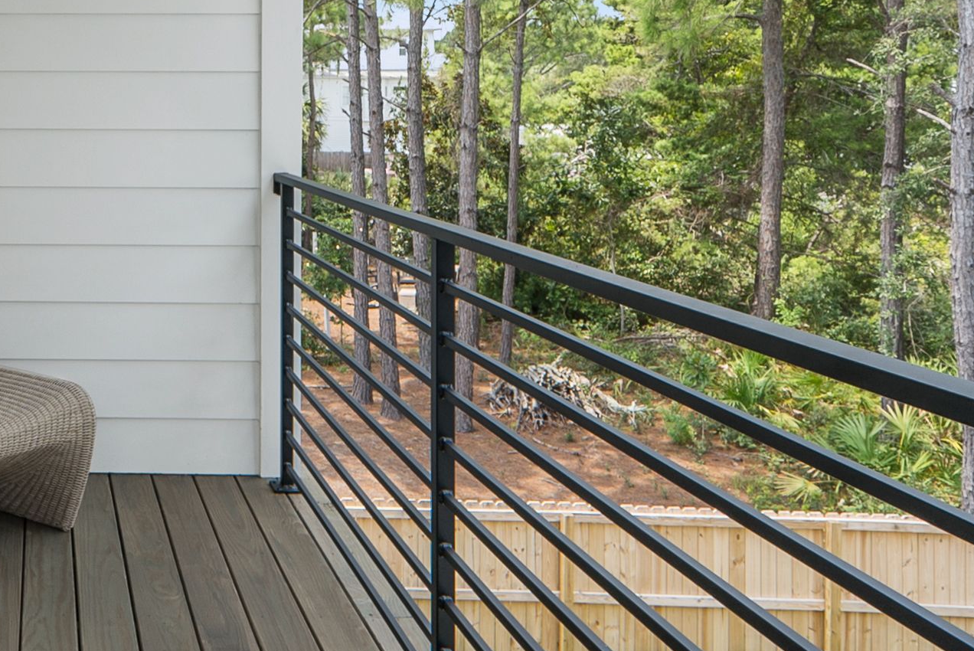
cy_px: 110
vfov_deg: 32.3
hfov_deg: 42.0
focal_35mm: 40
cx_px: -1
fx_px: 1083
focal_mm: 12
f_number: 7.1
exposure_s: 1/60
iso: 40
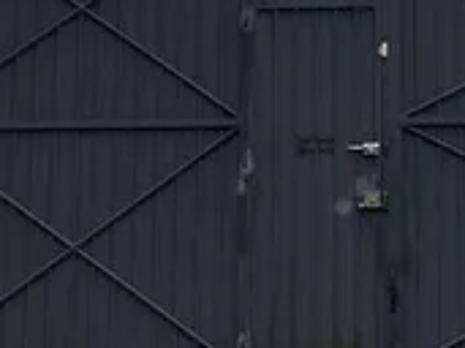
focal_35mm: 131
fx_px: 1759
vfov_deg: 11.2
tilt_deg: +13.0
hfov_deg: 14.9
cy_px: -11
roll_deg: -0.2
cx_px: 389
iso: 20
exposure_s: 1/1845
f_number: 1.8
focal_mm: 3.99
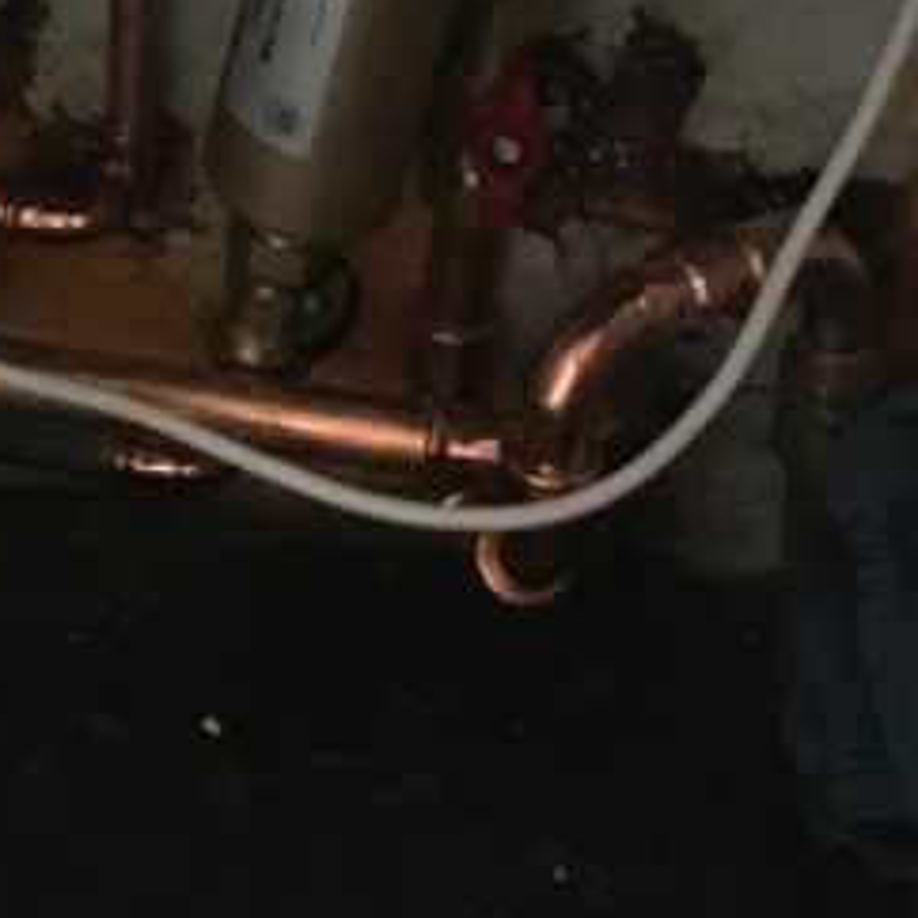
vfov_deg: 13.0
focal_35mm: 127
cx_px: -23
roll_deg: -2.9
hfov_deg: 13.5
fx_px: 3810
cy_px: -432
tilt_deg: -18.3
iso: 125
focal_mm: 4.15
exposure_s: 1/33
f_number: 2.2
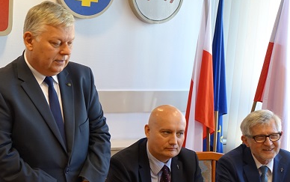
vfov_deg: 20.6
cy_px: 119
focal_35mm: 63
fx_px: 498
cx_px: 54
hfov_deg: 31.5
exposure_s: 1/40
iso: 200
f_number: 2.8
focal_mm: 11.13
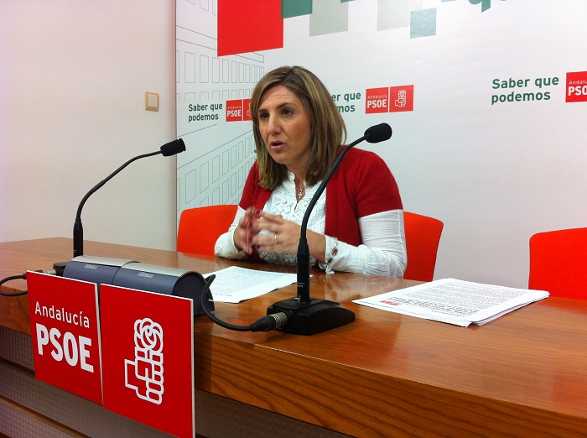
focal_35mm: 35
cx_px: 294
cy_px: 219
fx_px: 592
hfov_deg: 52.7
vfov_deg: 40.6
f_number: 2.8
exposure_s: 1/40
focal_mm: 3.85
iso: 80
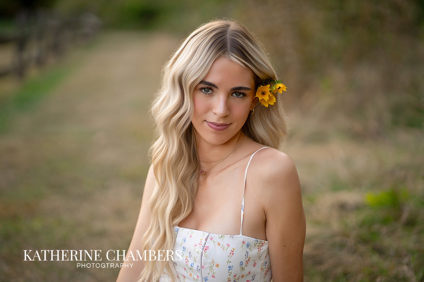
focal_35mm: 85
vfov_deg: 16.1
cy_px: 141
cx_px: 212
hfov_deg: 23.9
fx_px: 1001
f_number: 1.8
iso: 400
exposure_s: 1/2000
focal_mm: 85
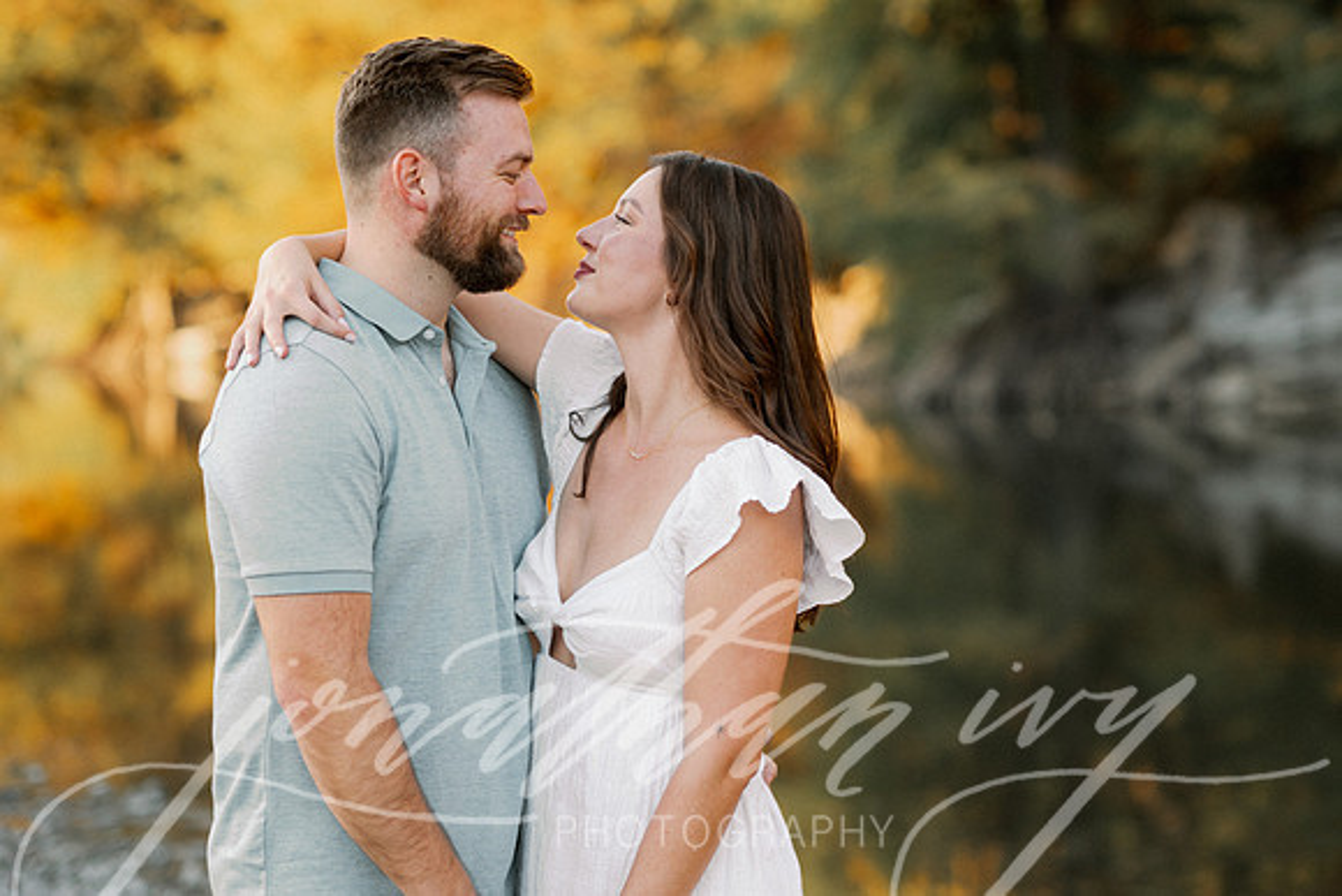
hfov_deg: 23.9
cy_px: 448
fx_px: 3169
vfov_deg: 16.1
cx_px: 671
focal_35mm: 85
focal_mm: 85
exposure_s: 1/400
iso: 125
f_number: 2.5
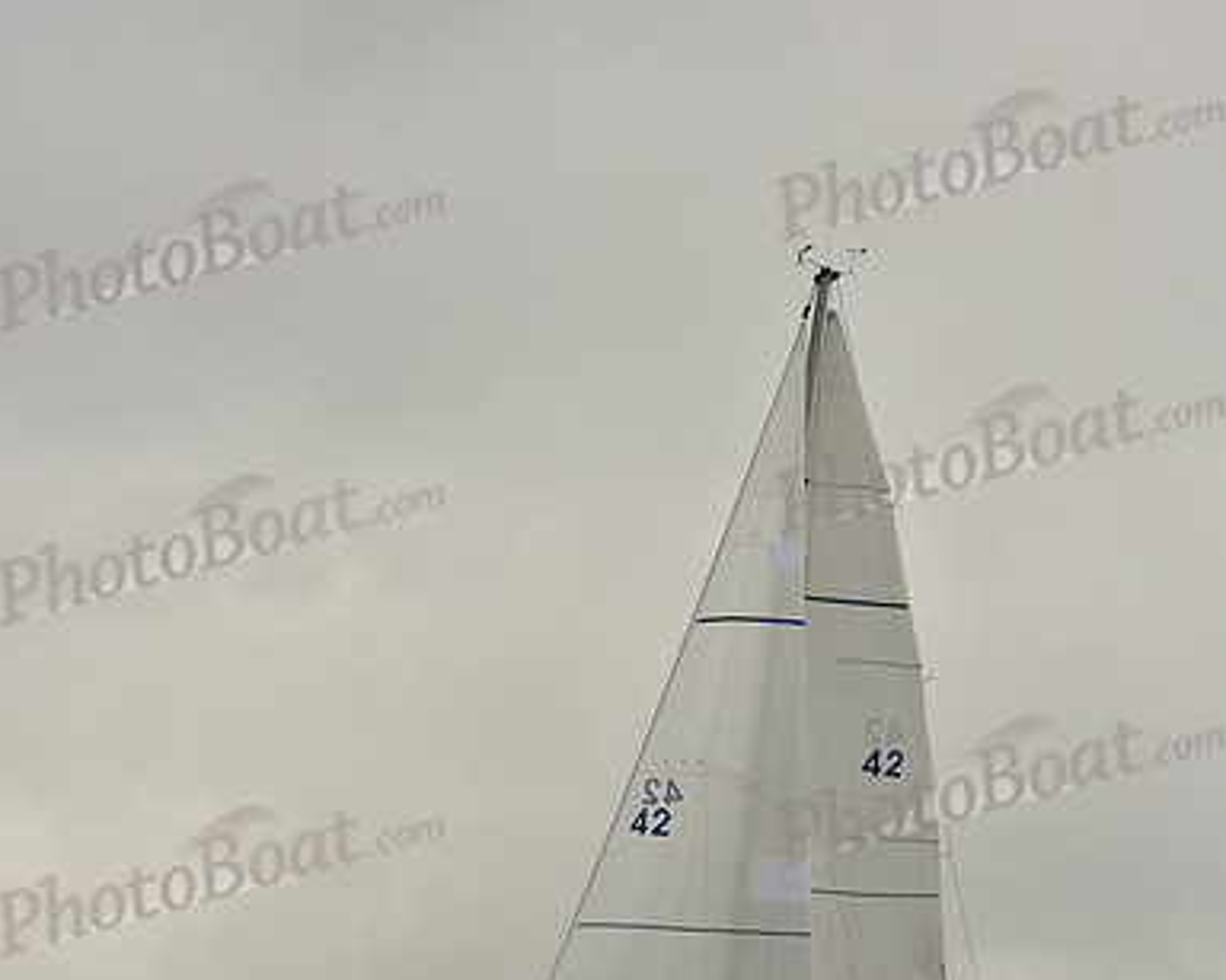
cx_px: 611
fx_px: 5768
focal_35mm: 159
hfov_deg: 12.1
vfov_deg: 9.7
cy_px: 664
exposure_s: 1/800
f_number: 8
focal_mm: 112
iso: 320
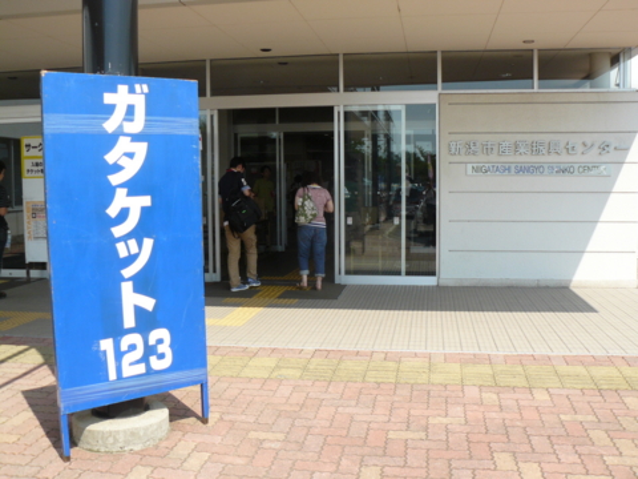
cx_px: 319
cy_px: 240
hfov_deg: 51.4
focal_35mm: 36
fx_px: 664
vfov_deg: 39.7
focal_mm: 6
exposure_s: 1/640
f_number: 4
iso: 100
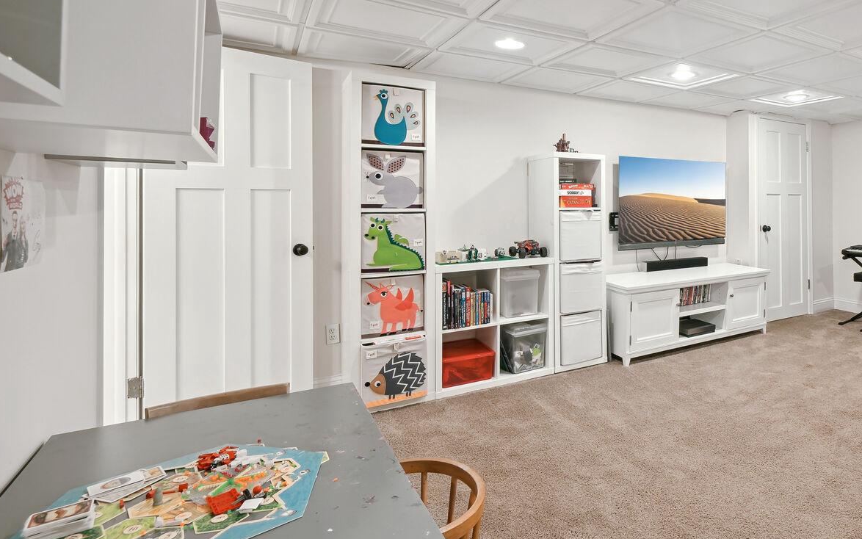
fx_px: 493
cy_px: 235
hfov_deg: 77.8
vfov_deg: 57.1
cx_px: 616
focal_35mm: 21
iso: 200
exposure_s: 1/2.5
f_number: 8
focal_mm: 14
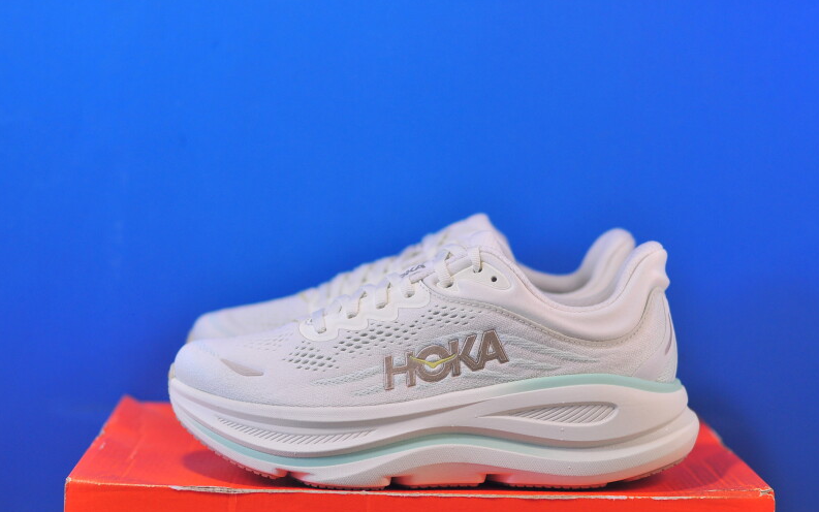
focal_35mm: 77
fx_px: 1719
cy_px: 271
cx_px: 409
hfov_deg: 26.8
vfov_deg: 16.9
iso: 250
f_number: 2.5
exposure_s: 1/320
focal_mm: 50
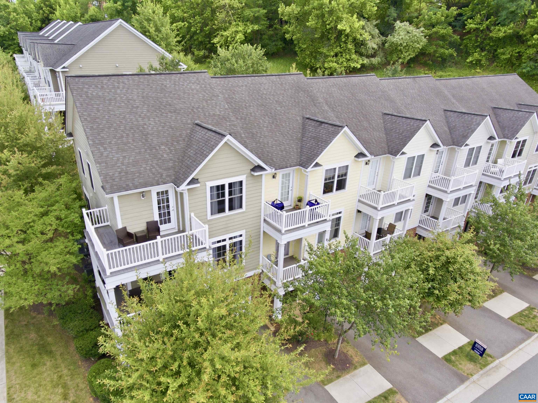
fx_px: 311
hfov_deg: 81.8
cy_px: 202
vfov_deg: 65.9
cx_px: 269
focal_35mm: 20
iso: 100
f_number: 2.8
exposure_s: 1/284
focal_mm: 3.6
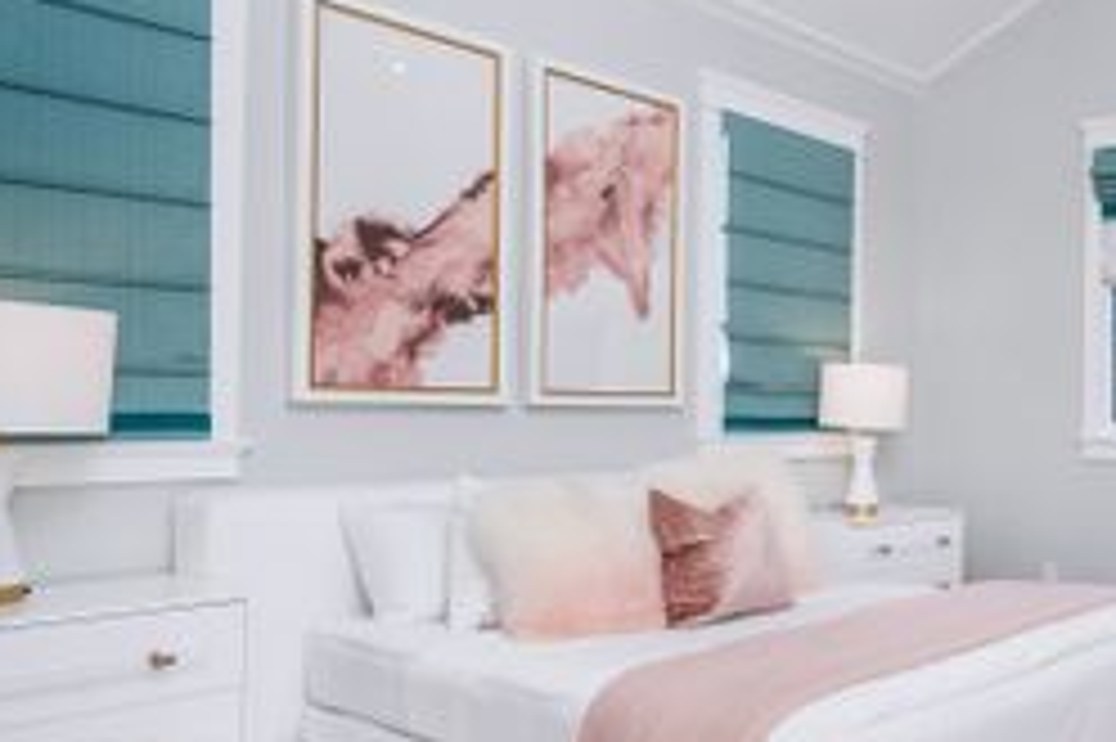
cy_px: 429
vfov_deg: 39.8
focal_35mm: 33
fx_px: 1022
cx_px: 1130
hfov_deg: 47.1
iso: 125
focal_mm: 16
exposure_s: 1/80
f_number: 8
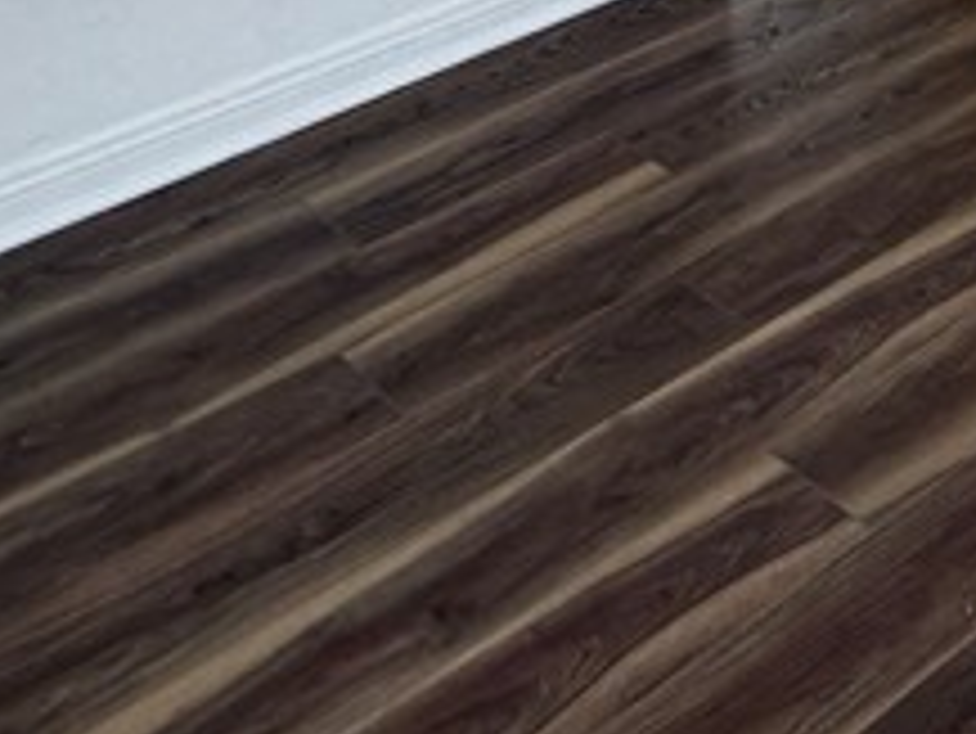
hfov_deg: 26.1
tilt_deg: +0.2
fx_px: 1862
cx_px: 1178
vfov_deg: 15.9
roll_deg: +1.0
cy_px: -842
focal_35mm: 66
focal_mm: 2.22
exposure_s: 1/120
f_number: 2.2
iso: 160
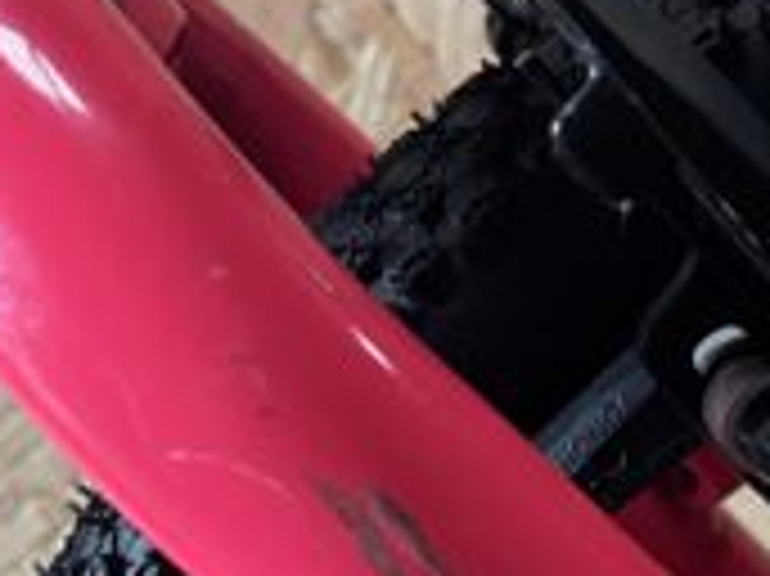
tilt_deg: -29.7
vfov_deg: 19.4
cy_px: 603
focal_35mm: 73
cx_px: 374
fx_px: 1623
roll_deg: +21.3
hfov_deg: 26.7
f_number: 1.6
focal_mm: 5.1
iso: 160
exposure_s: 1/60
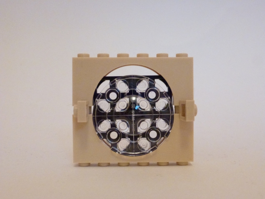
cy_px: 100
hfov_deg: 51.4
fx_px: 276
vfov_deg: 39.7
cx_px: 132
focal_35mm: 36
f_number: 4
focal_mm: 6.4
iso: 800
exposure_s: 1/8
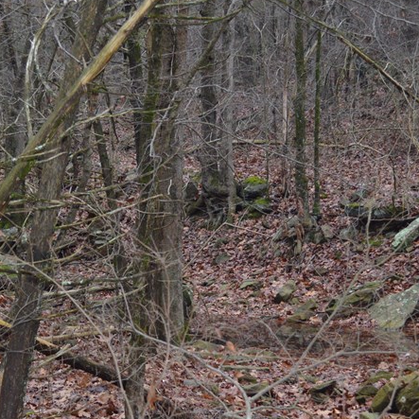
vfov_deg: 17.3
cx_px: 192
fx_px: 1369
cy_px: 313
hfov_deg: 17.4
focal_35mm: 100
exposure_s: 1/60
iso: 640
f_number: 4.8
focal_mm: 32
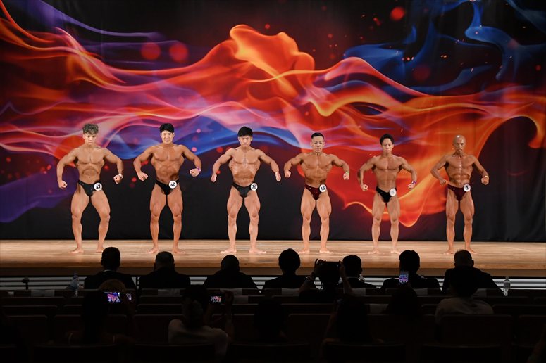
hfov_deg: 21.0
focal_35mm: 97
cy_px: 182
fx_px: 1470
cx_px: 273
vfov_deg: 14.1
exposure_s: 1/400
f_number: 5.6
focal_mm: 65
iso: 3200
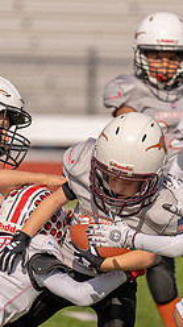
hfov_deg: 2.1
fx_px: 5000
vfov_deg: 3.7
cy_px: 249
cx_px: 6
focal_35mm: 578
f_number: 2.8
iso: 100
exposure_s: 1/4000
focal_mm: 200
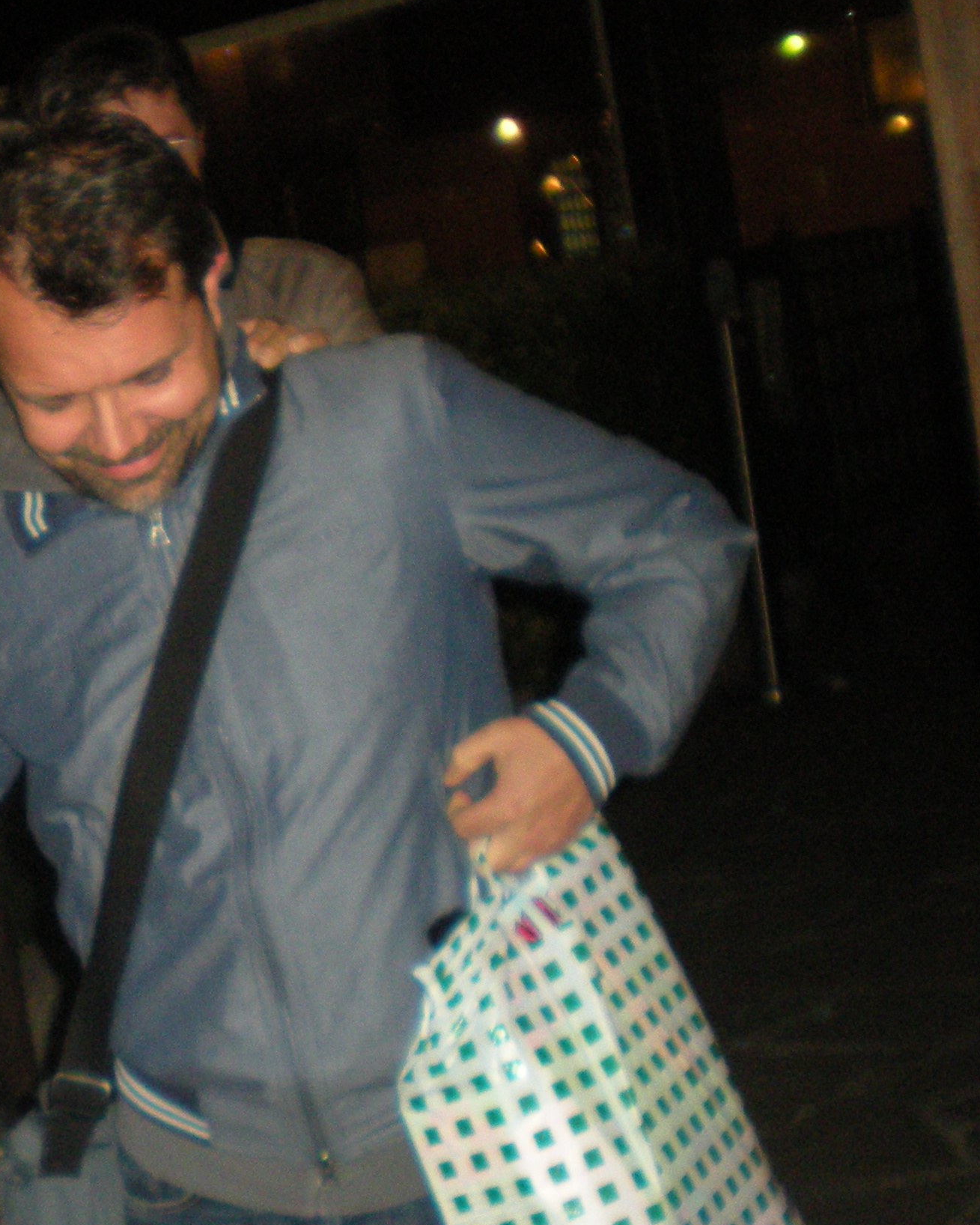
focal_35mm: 74
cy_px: 727
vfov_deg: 25.7
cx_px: -17
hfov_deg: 20.0
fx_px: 2683
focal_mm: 6.3
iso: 282
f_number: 3.1
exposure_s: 1/60
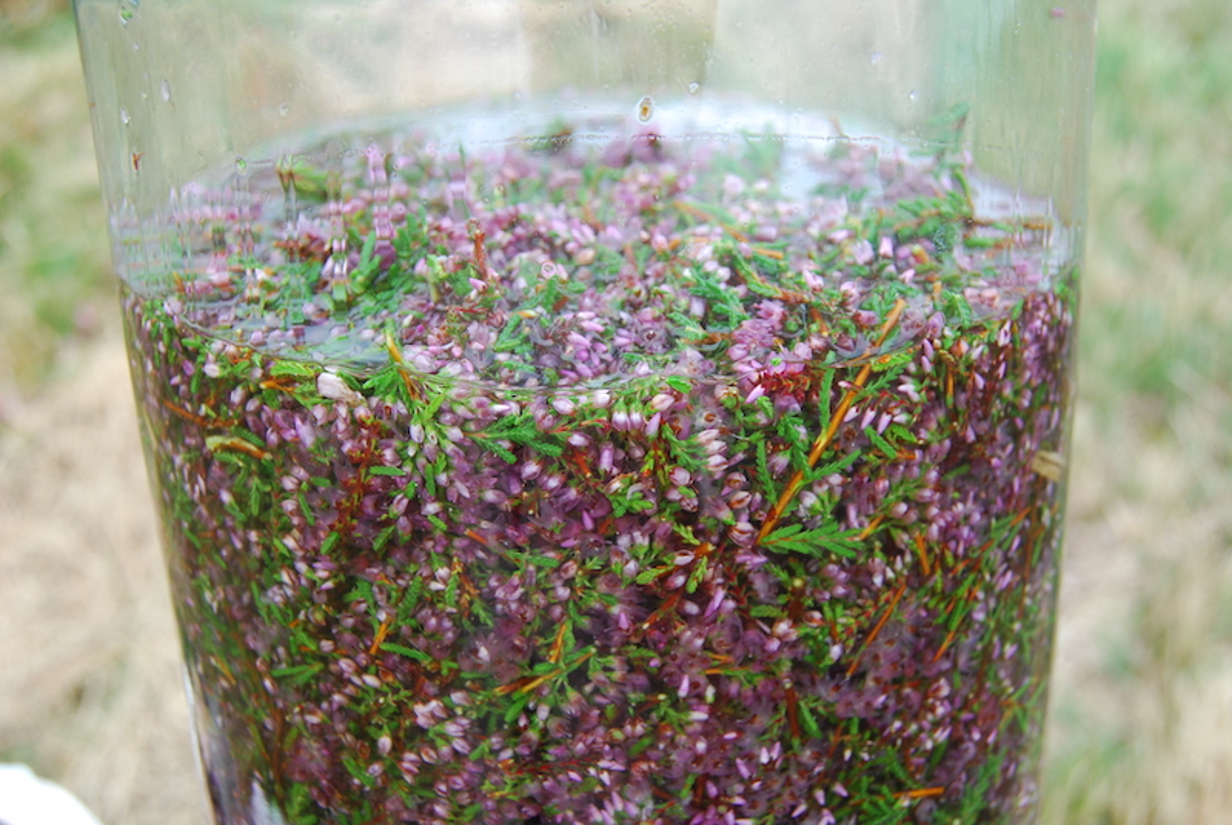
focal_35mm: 39
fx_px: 1337
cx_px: 616
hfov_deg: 49.5
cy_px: 412
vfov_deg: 34.3
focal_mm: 26
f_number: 7.1
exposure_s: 1/200
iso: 400
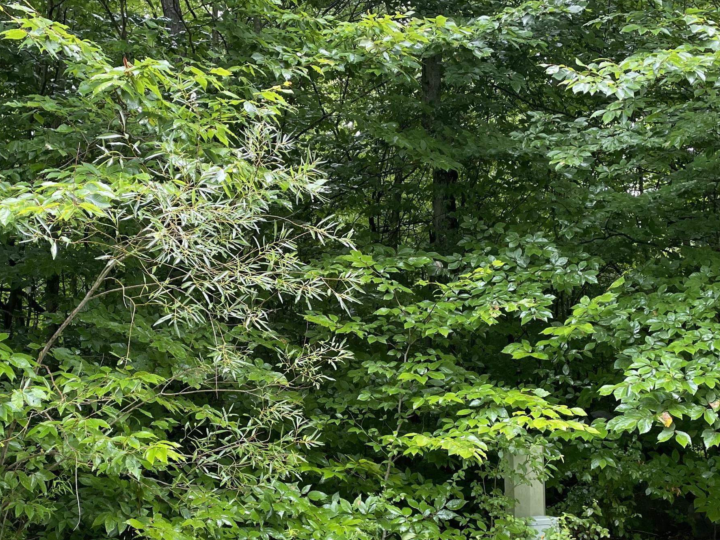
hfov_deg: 42.7
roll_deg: +1.1
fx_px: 915
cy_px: 320
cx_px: 283
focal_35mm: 44
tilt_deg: +3.6
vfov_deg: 32.8
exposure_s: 1/121
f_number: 1.6
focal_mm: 4.2
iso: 80
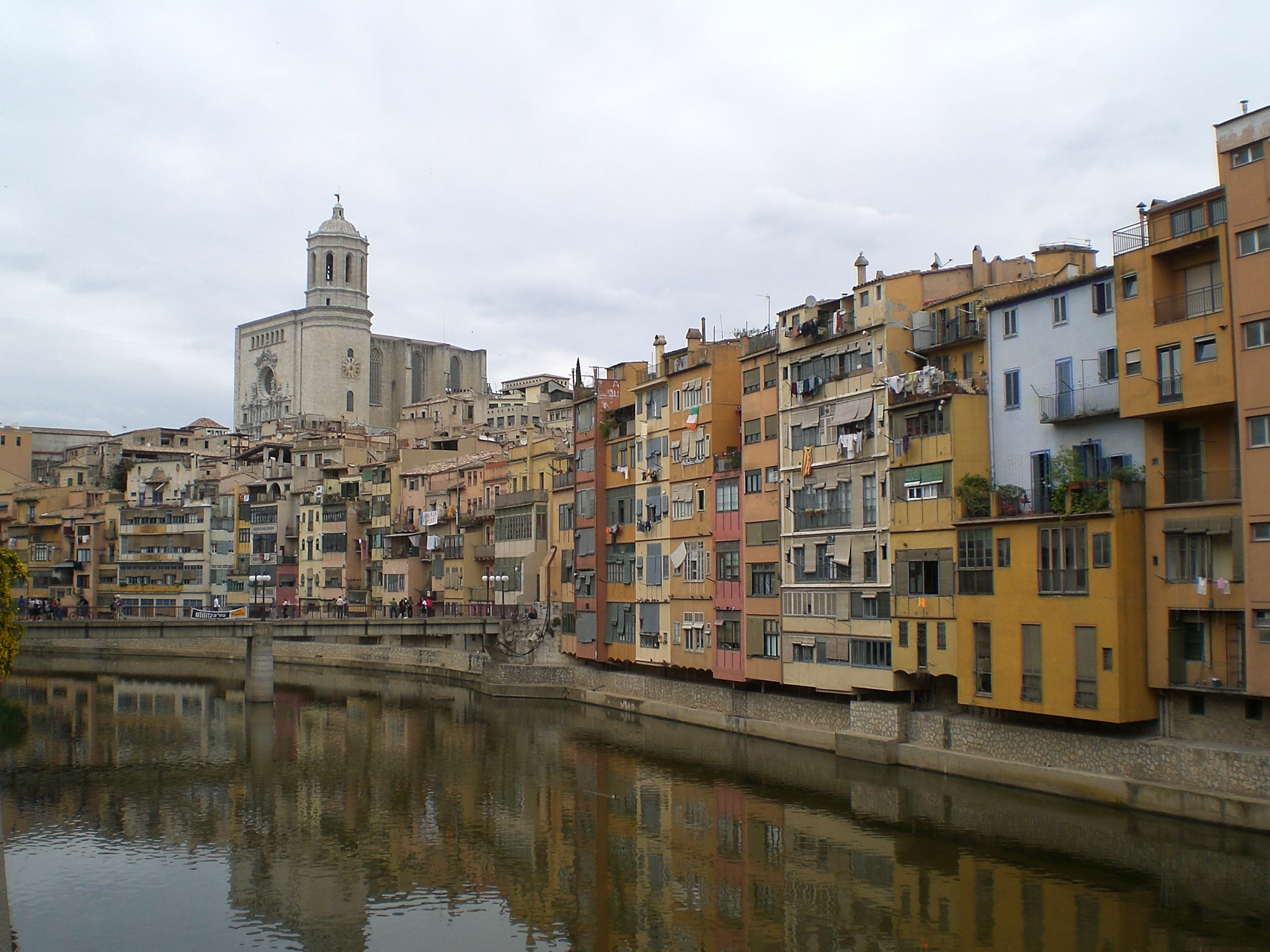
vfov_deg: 37.7
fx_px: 1394
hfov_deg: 49.0
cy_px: 476
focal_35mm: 38
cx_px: 635
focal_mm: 6.3
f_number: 4.4
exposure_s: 1/320
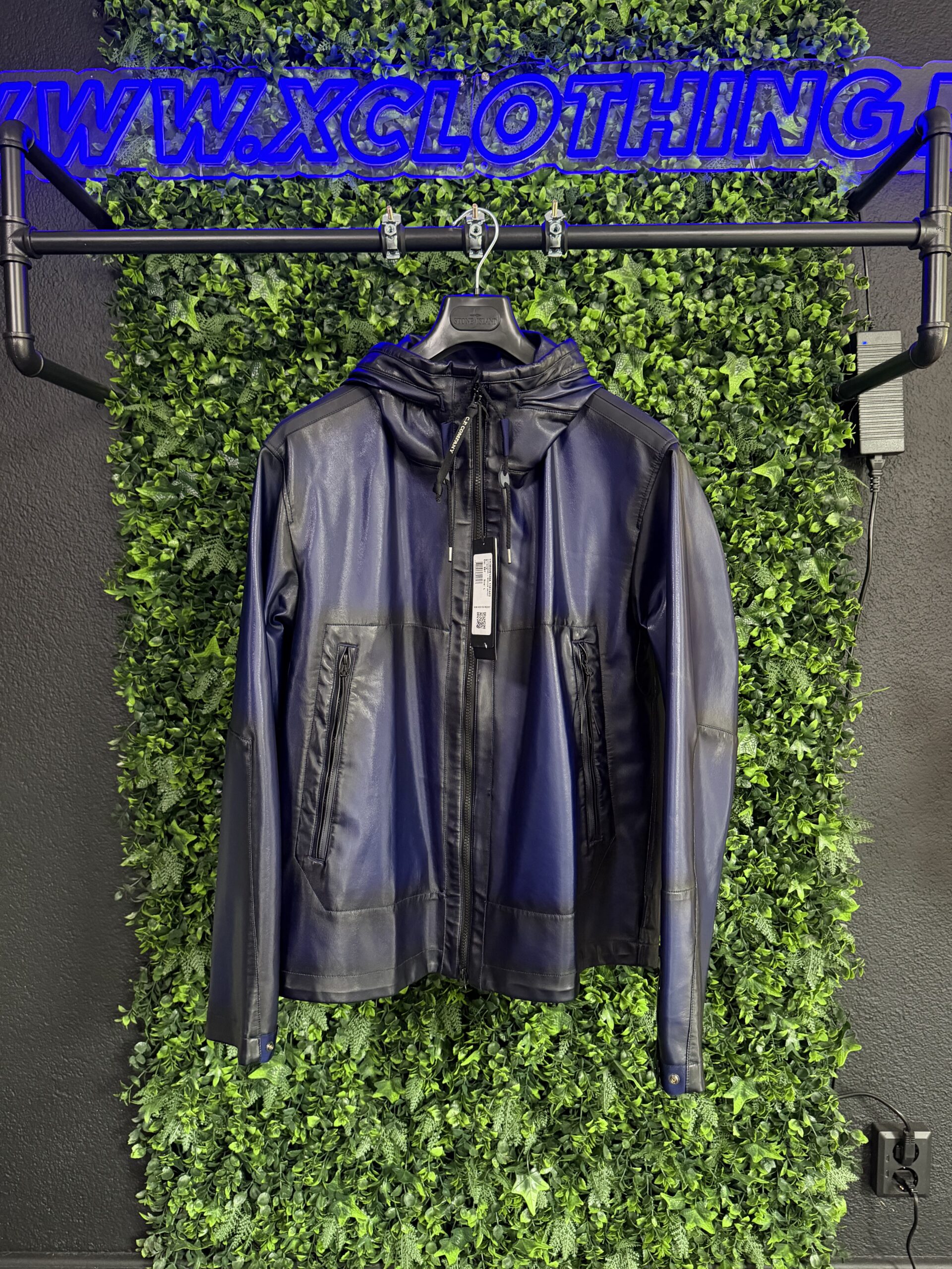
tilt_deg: -3.3
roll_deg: +0.3
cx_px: 476
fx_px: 880
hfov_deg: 56.8
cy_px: 634
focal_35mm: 24
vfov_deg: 71.6
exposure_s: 1/51
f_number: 1.78
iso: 800
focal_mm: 6.76
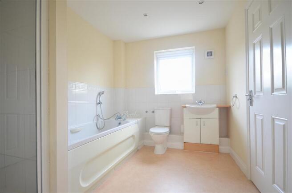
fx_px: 134
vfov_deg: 71.8
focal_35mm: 16
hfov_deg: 95.1
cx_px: 146
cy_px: 96
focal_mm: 11
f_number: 4.2
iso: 200
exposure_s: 1/8
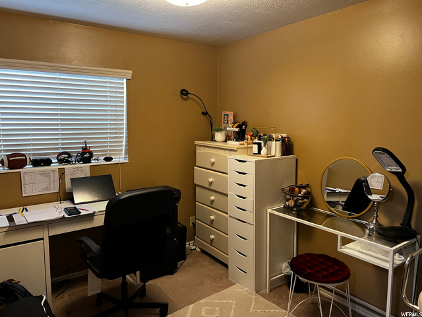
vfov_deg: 53.1
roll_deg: +0.1
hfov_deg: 67.3
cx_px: 211
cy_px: 158
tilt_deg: -6.8
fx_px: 317
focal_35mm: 26
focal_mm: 5.7
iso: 320
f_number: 1.5
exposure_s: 1/60
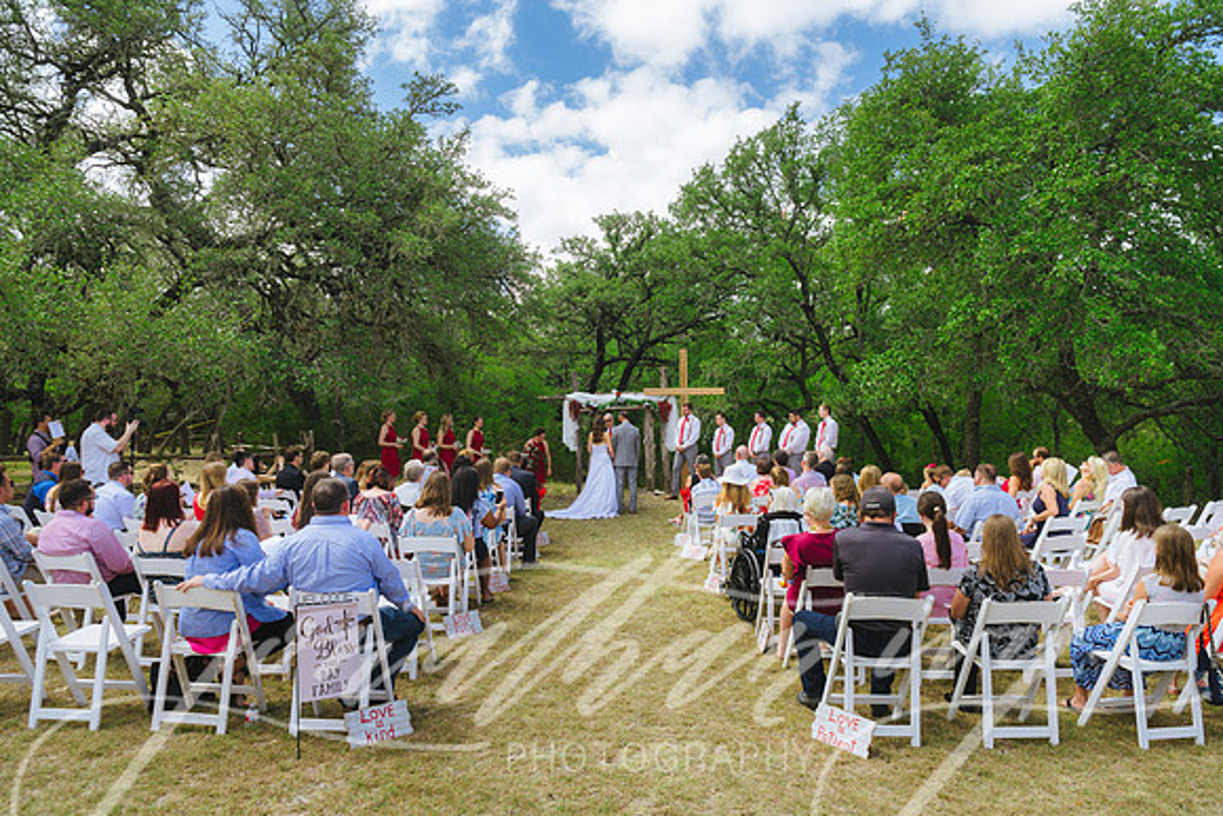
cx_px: 612
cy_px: 408
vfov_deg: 53.2
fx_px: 815
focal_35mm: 24
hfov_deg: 73.7
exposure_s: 1/250
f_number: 5.6
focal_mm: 24
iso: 125
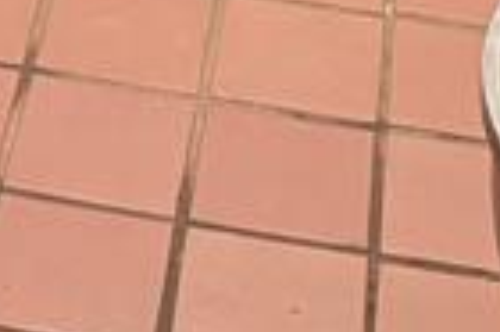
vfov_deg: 6.5
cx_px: 25
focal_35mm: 183
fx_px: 2539
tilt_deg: -18.2
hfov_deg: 11.2
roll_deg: -3.7
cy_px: -800
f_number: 1.78
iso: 320
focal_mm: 6.76
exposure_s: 1/60
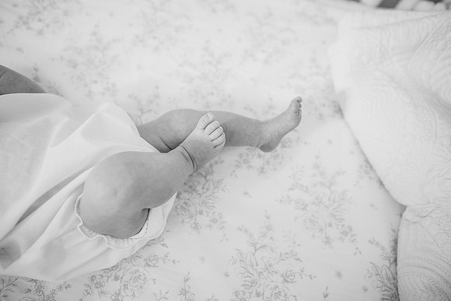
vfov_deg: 53.2
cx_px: 226
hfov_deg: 73.7
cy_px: 150
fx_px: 301
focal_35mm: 24
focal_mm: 24
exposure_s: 1/200
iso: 1600
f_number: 2.8
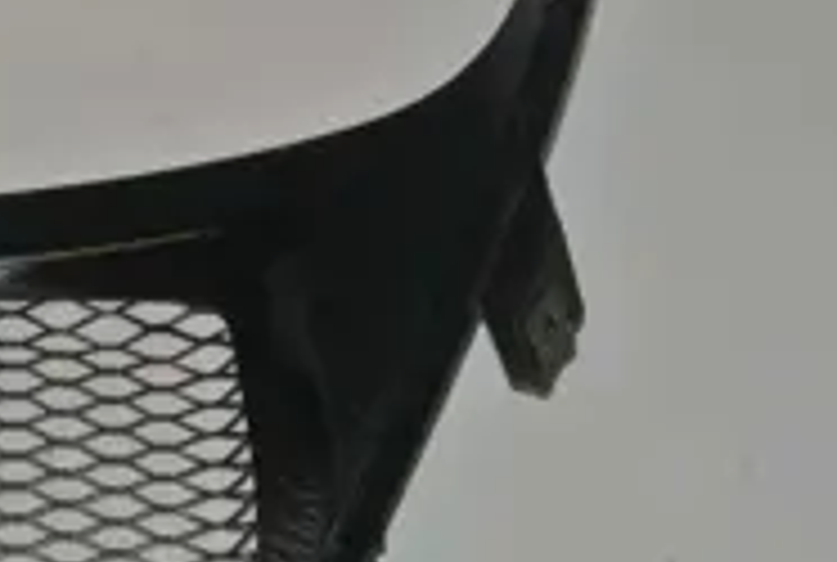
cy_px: 513
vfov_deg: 7.6
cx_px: -292
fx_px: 4242
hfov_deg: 11.0
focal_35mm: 182
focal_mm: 23.6
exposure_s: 1/60
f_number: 5
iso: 200
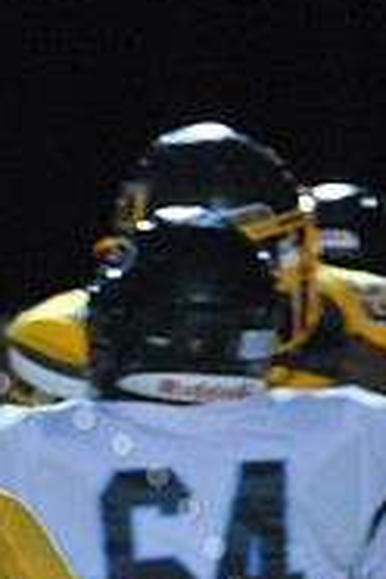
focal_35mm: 1873
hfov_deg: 0.7
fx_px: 30122
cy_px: 732
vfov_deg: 1.1
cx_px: -100
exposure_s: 1/200
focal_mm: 600
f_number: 6.3
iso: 6400
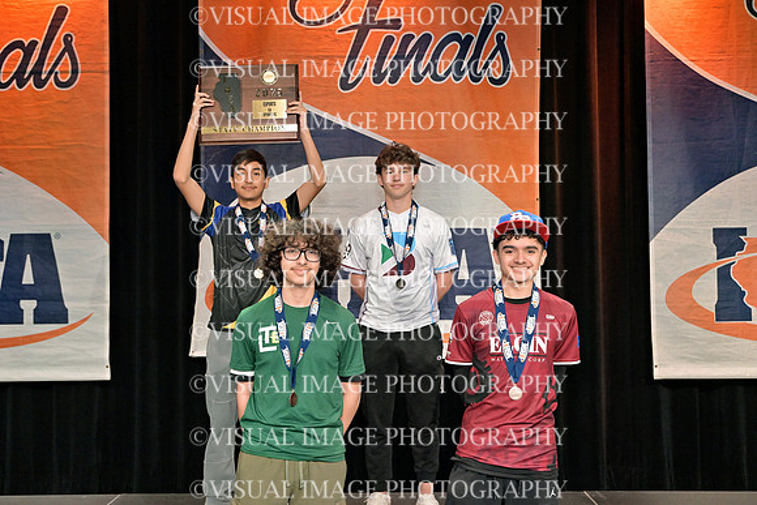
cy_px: 252
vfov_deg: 33.4
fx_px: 841
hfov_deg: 48.4
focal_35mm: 40
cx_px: 378
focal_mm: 40
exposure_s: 1/400
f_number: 5.6
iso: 4000
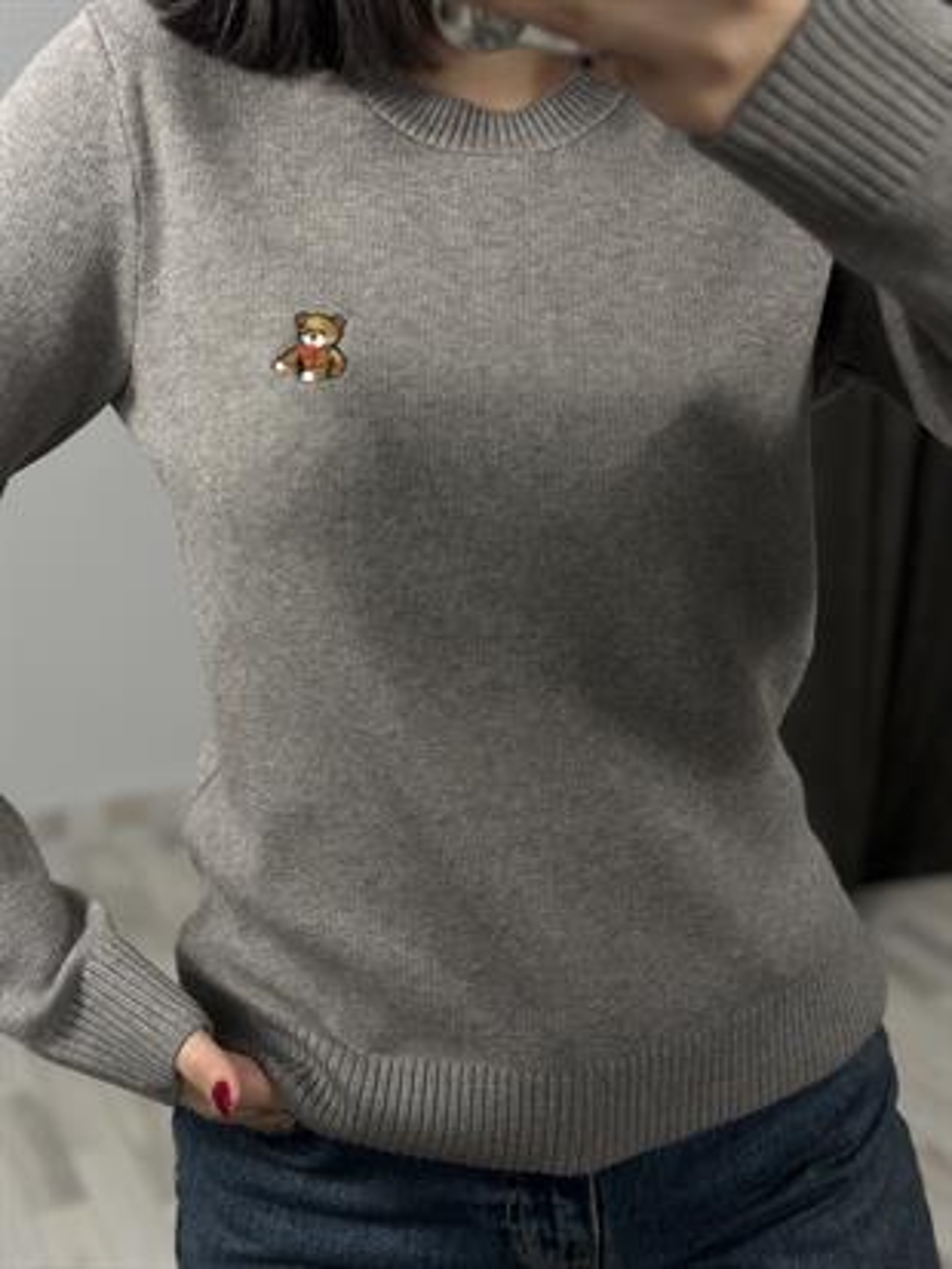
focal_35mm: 48
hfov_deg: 30.3
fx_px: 1759
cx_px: 476
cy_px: 634
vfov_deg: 39.6
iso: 100
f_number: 1.78
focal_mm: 6.86
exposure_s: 1/100
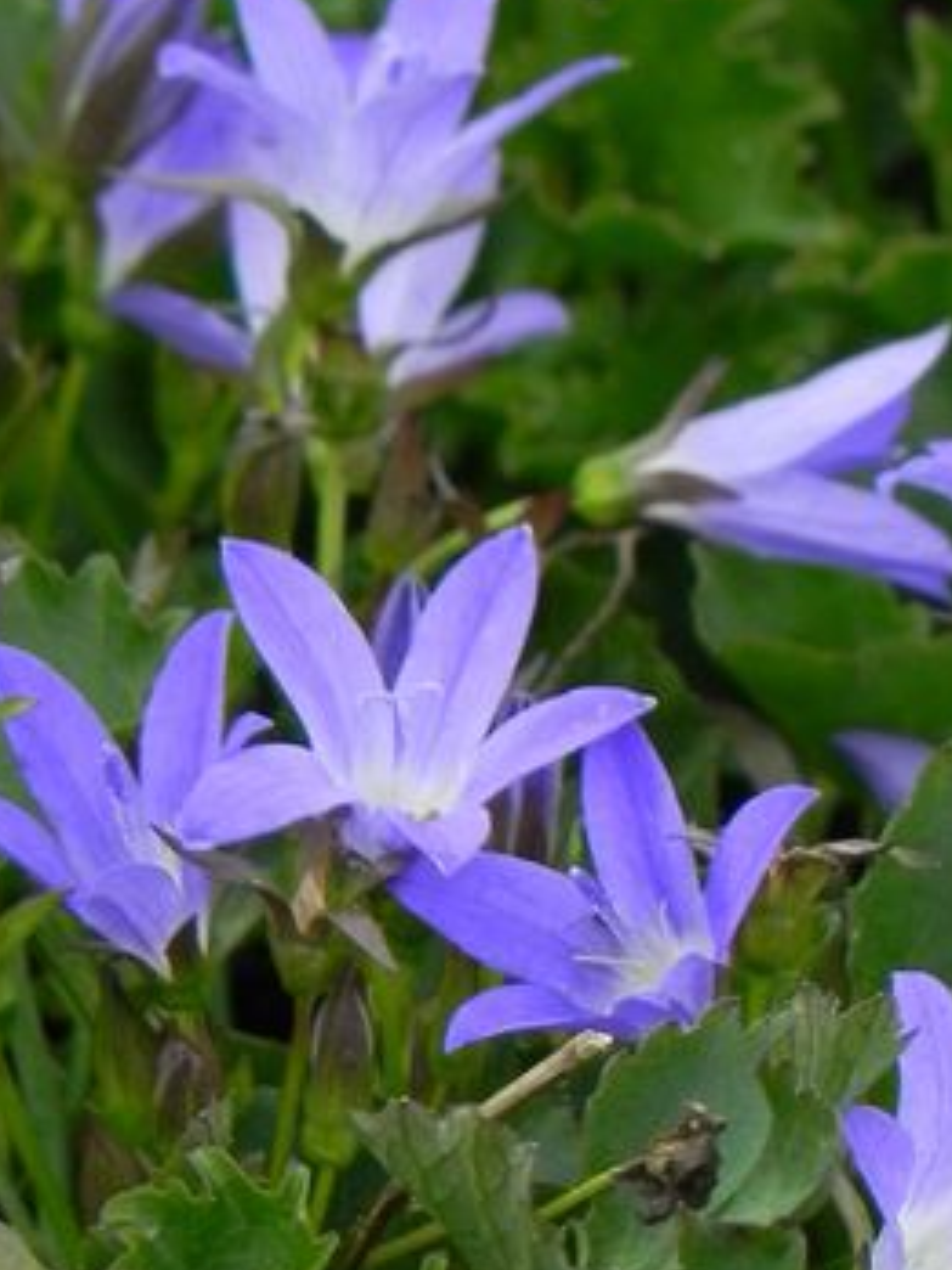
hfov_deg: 1.0
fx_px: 57204
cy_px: 1171
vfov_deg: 1.3
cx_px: 372
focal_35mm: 1560
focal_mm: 120
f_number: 5
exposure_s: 1/100
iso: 160
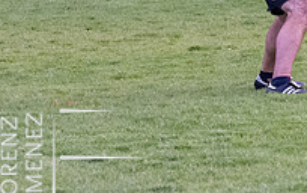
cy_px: -55
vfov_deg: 1.5
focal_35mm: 902
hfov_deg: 2.3
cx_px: 412
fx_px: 7555
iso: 4000
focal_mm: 150
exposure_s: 1/1000
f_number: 5.6
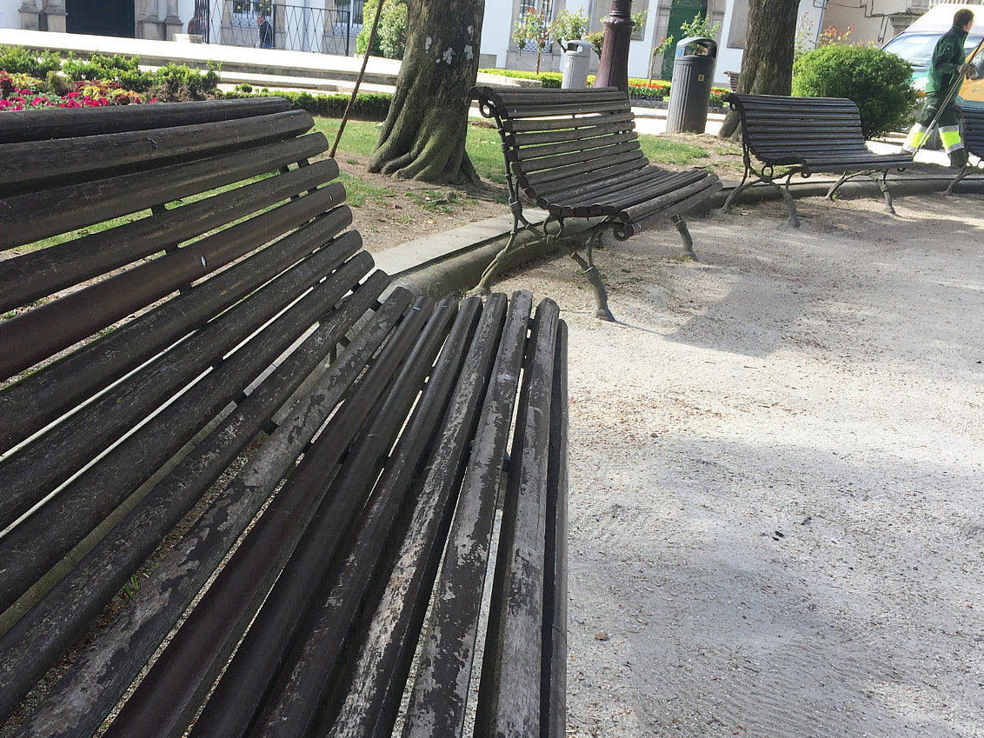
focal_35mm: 41
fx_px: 1165
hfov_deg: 45.6
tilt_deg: -20.3
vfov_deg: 34.9
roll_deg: -5.2
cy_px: 468
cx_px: 414
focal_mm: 4.15
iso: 25
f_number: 2.2
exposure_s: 1/311
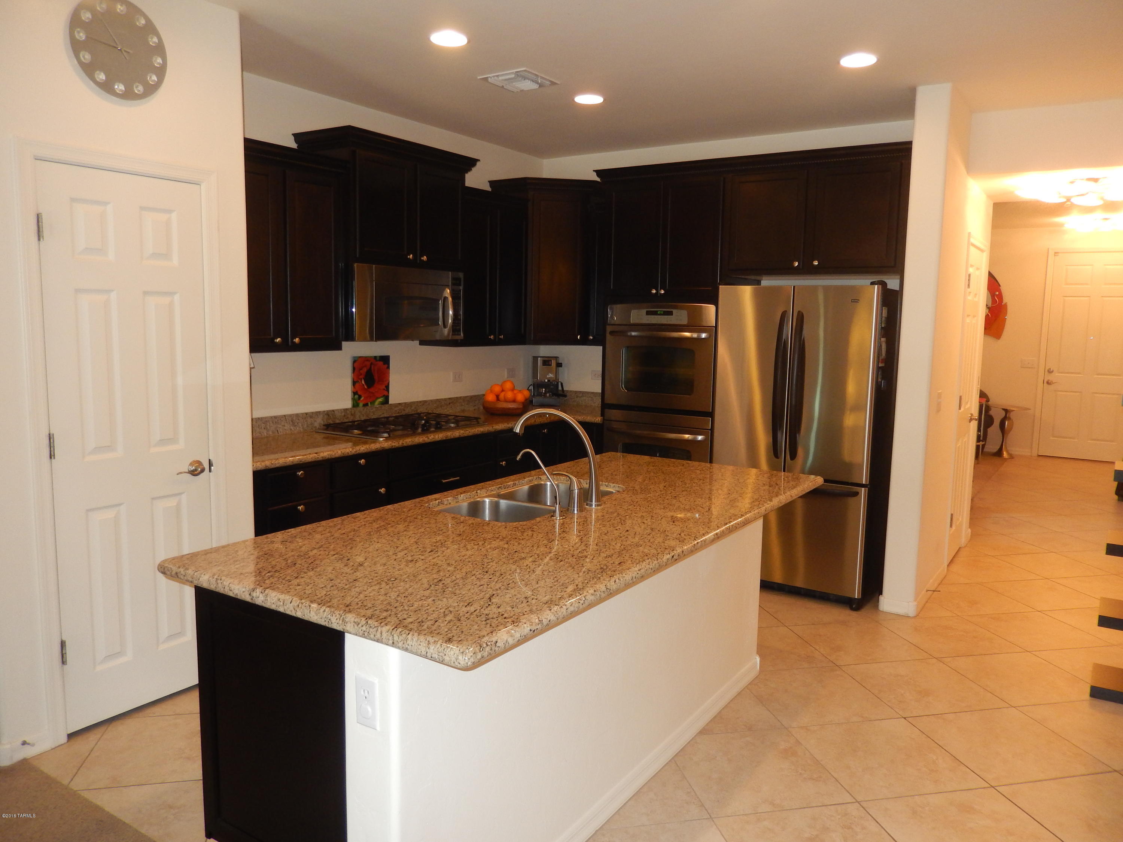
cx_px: 562
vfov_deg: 54.9
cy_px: 421
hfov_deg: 69.4
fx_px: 811
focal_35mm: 25
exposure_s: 1/30
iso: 200
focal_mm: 4.5
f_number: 3.4
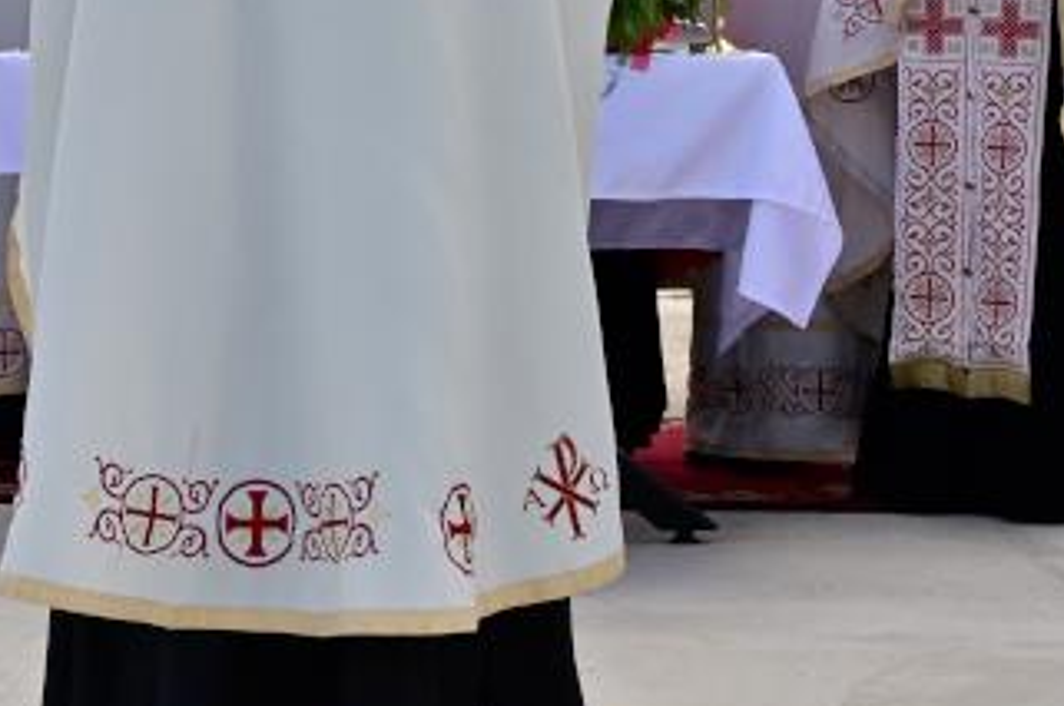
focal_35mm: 131
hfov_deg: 15.6
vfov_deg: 10.3
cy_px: -157
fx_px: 3866
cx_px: 325
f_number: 8
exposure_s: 1/400
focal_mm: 42
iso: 200
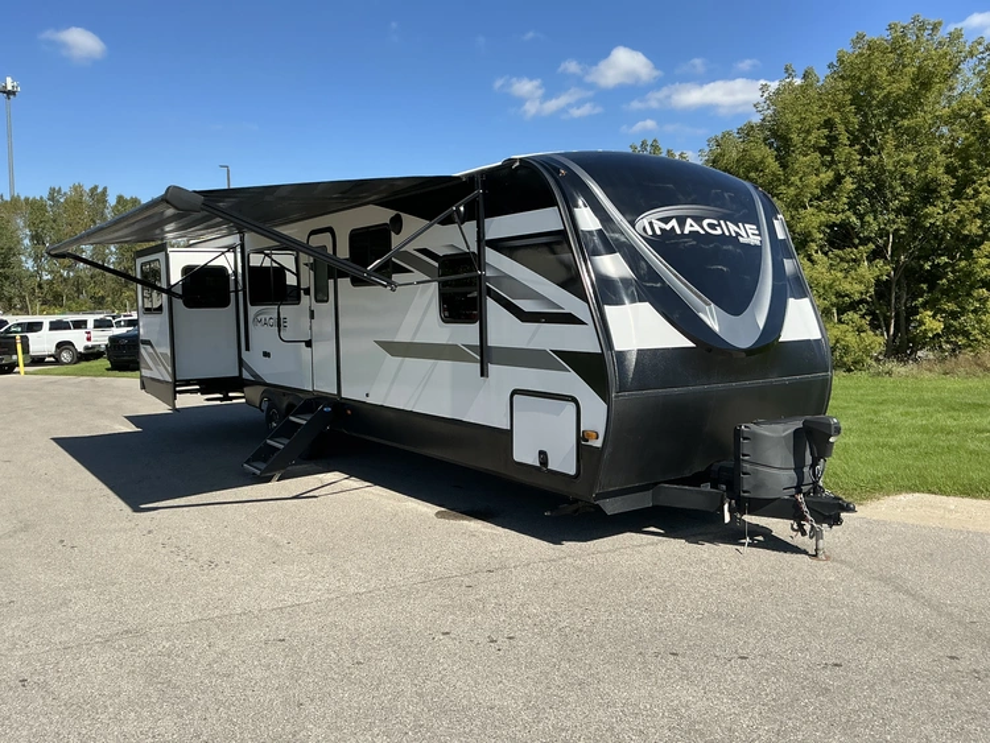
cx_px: 495
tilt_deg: -3.7
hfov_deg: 63.4
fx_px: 801
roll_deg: +1.0
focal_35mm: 28
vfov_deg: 49.8
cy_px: 372
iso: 25
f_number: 1.8
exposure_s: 1/1730
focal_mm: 3
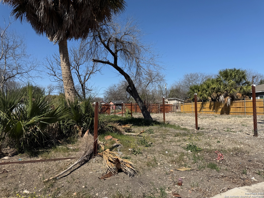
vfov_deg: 56.8
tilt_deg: +3.9
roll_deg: +0.8
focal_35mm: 24
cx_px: 132
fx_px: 183
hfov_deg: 71.6
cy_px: 99
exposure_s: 1/4673
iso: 80
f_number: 1.78
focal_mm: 6.76
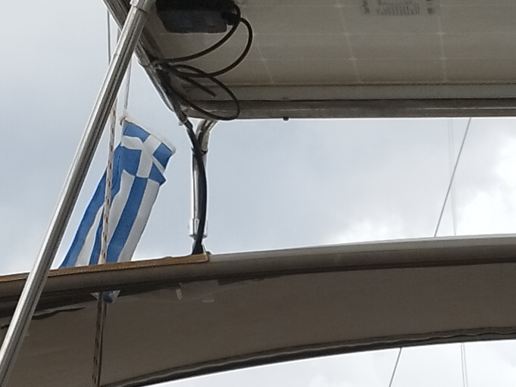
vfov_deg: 9.0
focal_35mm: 141
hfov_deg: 13.9
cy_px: 1048
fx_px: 2102
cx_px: 416
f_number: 1.89
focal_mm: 5.89
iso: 50
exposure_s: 1/360
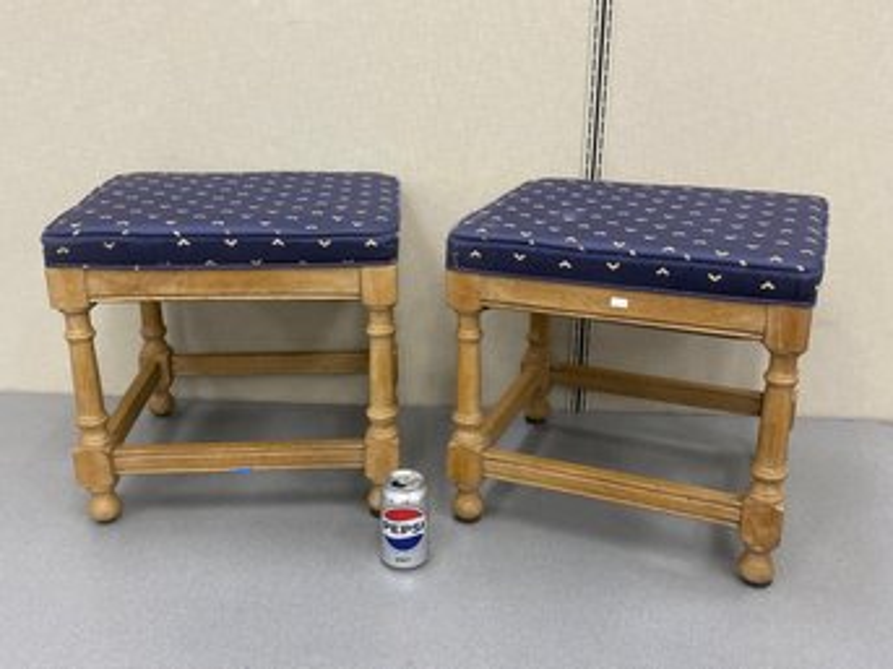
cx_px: 446
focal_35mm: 26
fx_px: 670
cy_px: 334
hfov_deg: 67.3
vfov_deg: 53.0
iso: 125
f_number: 1.8
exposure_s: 1/120
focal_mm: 4.25
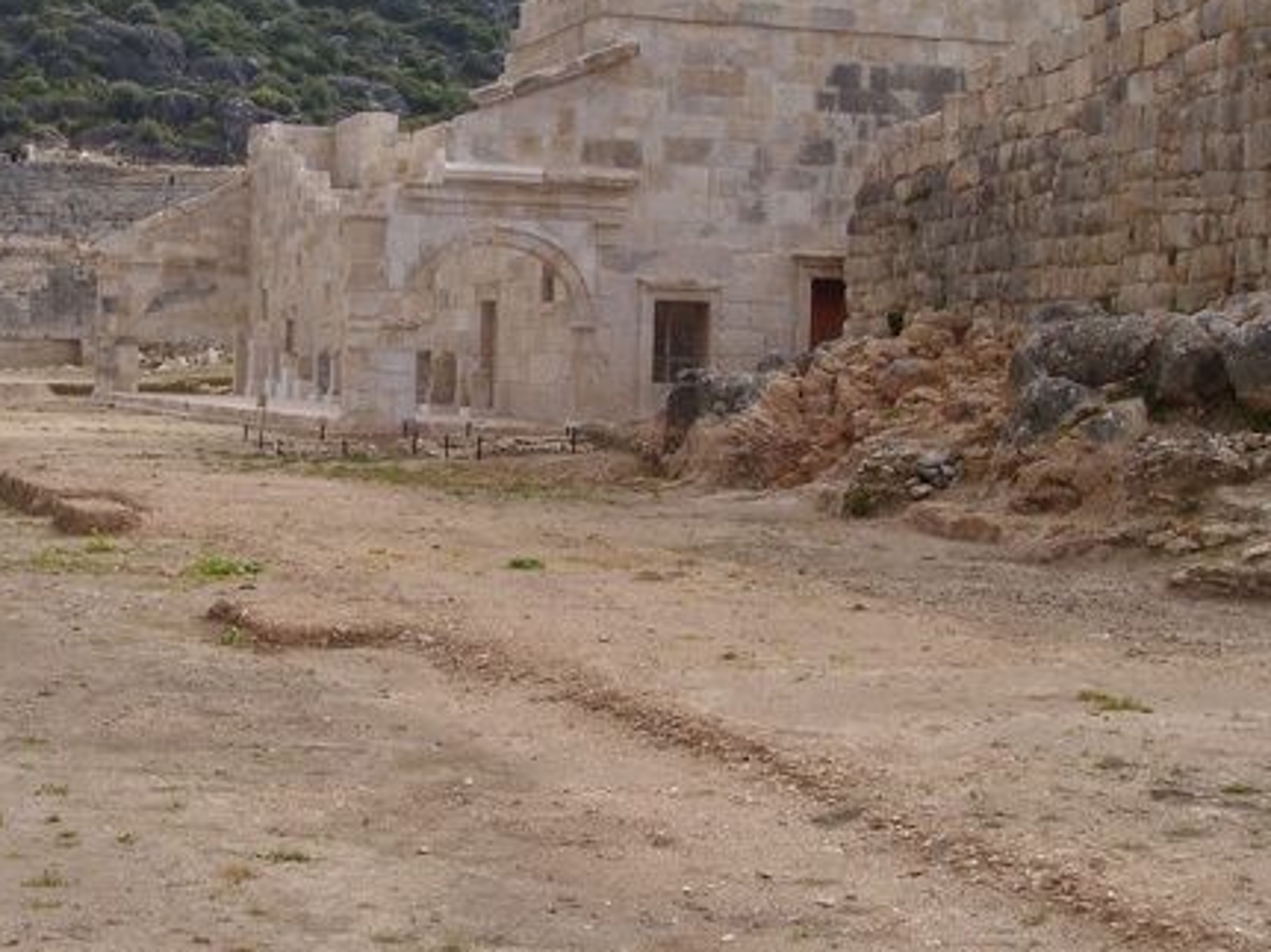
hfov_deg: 33.4
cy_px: 386
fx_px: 2092
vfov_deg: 25.6
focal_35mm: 57
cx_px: 386
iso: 50
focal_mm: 6.3
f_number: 6.3
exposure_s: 1/168
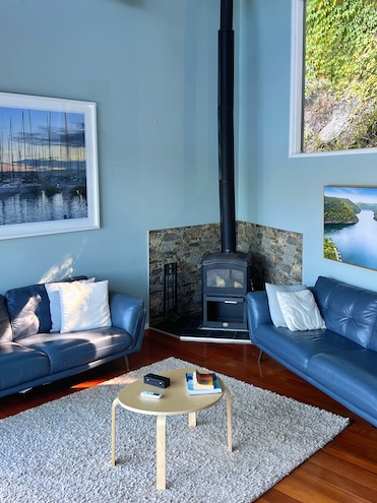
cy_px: 224
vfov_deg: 52.5
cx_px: 221
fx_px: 508
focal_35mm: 35
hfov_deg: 40.6
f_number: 1.5
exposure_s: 1/100
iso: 64
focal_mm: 5.7
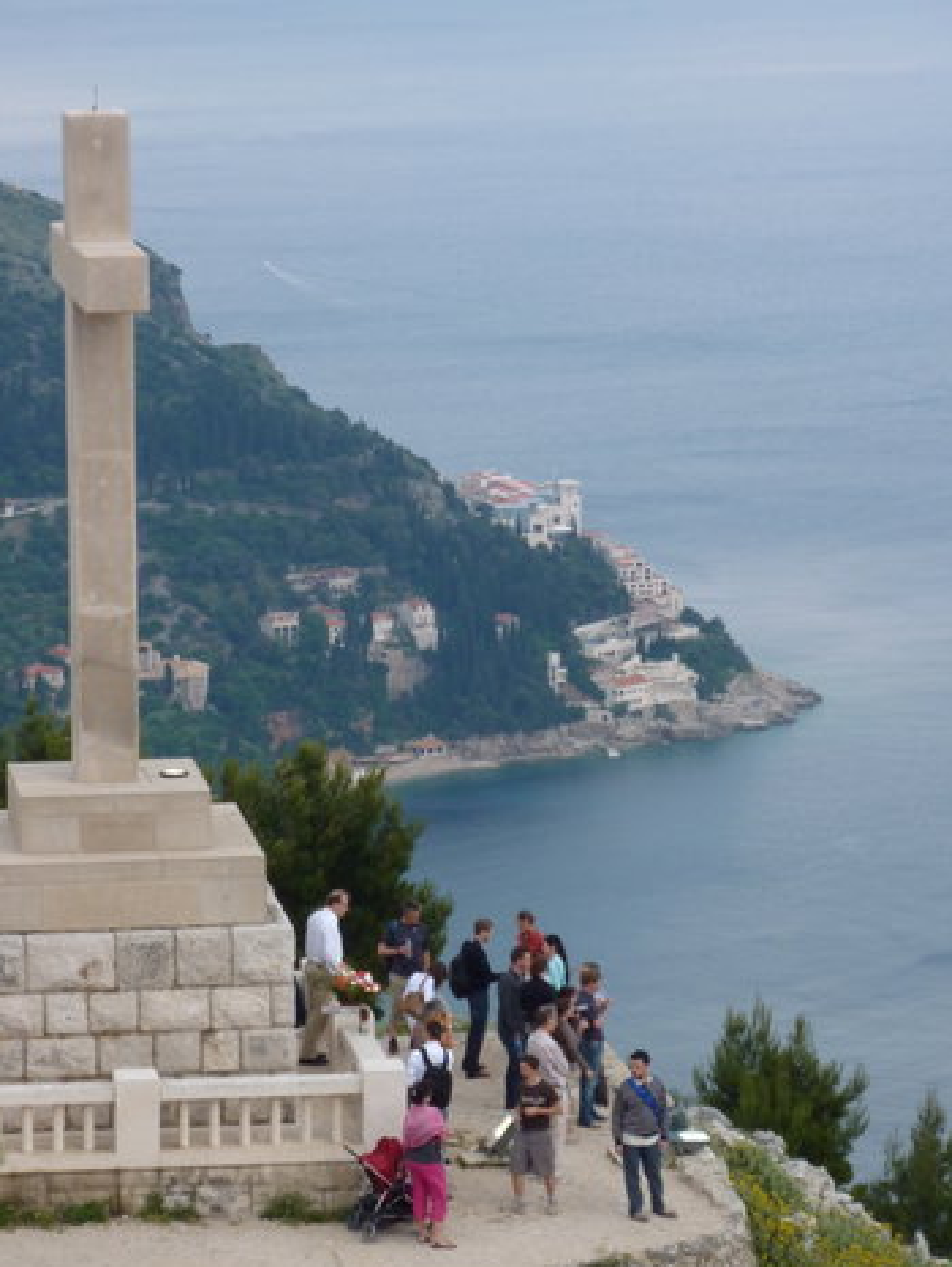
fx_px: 6155
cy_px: 591
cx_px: 435
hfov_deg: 8.8
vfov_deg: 11.8
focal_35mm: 168
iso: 160
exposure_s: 1/60
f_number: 4.5
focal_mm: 24.1
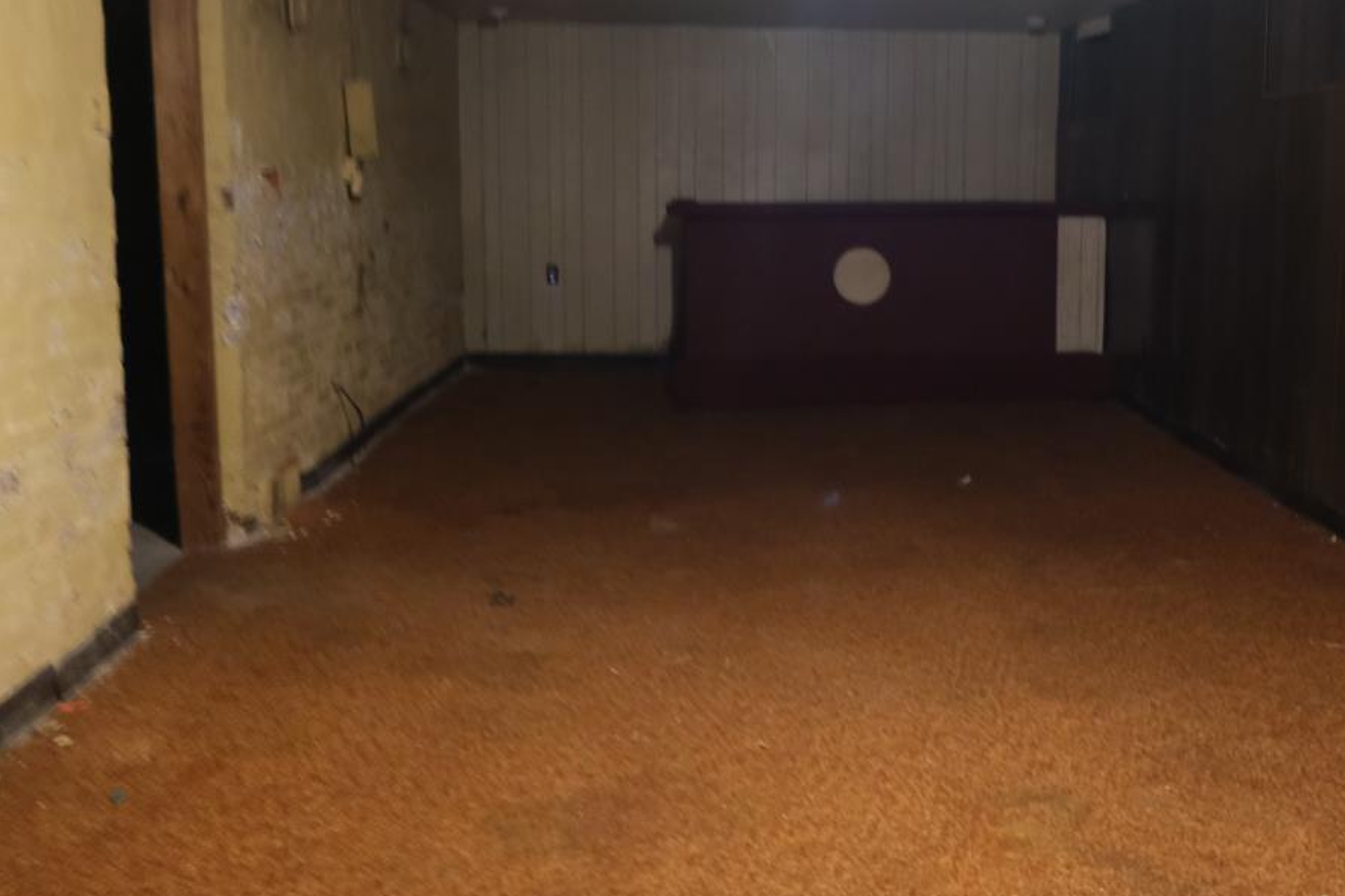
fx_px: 1457
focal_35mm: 39
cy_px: 366
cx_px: 845
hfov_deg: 49.1
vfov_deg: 34.1
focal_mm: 15
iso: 3200
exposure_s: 1/6.5
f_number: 3.5
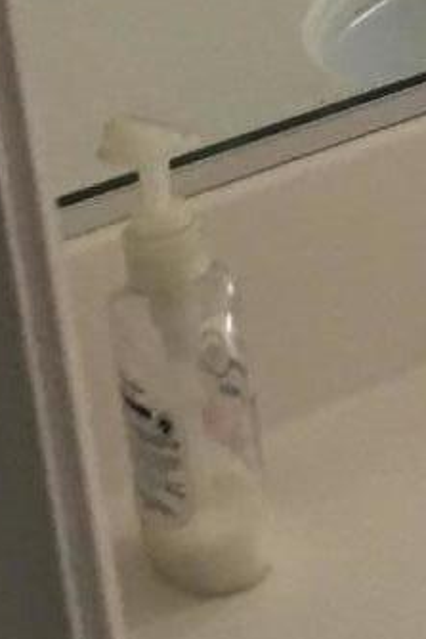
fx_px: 3198
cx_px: 1404
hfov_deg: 6.7
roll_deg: +2.8
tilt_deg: -13.4
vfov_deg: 10.9
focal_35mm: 180
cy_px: -401
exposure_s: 1/15
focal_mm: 4.15
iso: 40
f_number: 2.2
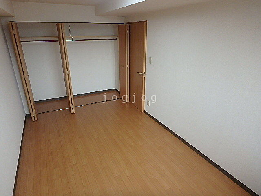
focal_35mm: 21
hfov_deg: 79.0
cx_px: 130
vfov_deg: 63.4
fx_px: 158
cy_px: 98
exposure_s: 1/60
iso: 200
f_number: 3.5
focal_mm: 3.7
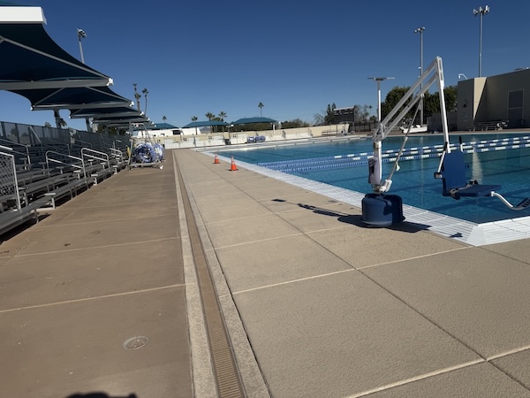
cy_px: 199
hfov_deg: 71.6
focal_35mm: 24
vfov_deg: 56.8
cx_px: 265
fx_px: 367
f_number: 1.78
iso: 80
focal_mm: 6.76
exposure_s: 1/11905
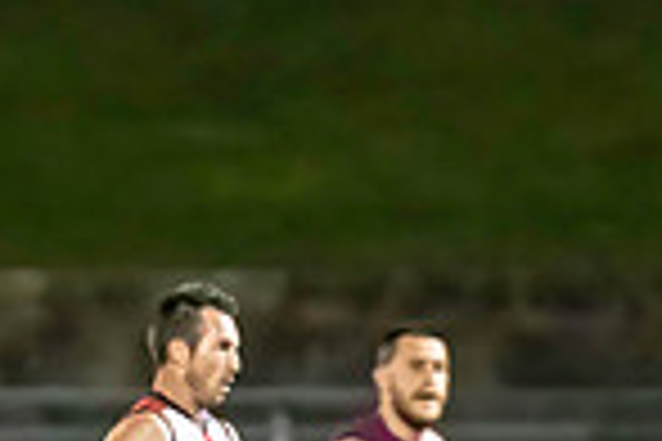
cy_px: 569
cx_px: 34
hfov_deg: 1.1
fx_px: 35065
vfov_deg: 0.7
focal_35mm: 1907
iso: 10000
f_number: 2.8
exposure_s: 1/1000
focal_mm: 300
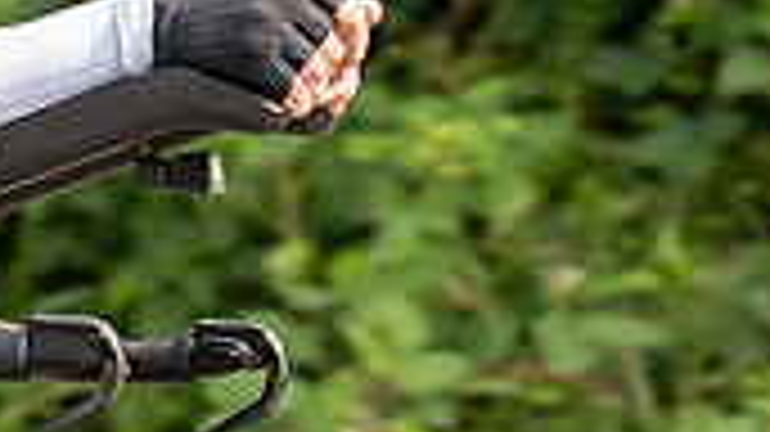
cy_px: -204
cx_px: -133
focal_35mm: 1480
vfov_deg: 0.8
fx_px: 30203
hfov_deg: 1.5
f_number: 3.2
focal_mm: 197
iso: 320
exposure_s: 1/1000
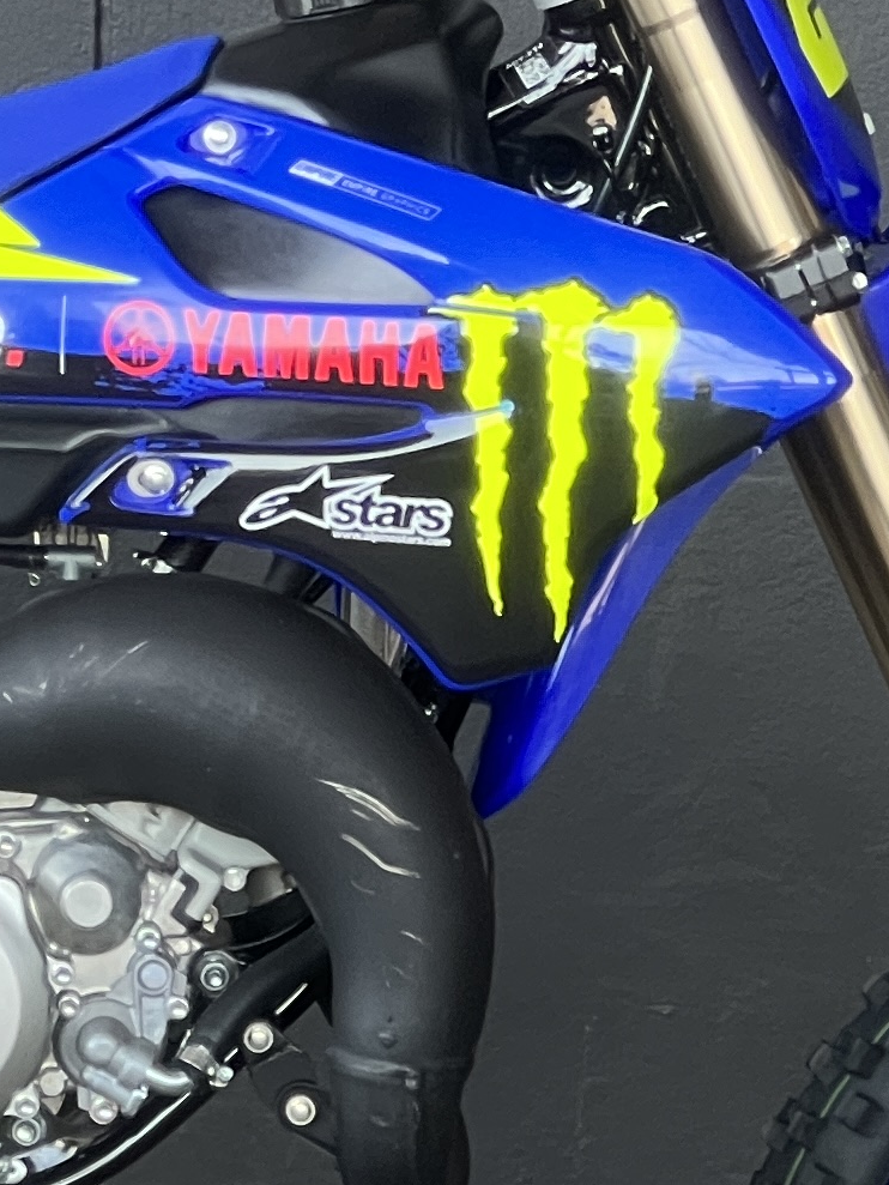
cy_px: 593
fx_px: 10750
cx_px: 85
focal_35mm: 314
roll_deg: -0.5
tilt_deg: -6.8
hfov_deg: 4.7
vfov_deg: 6.3
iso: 125
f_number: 2.8
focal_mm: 9
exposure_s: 1/99
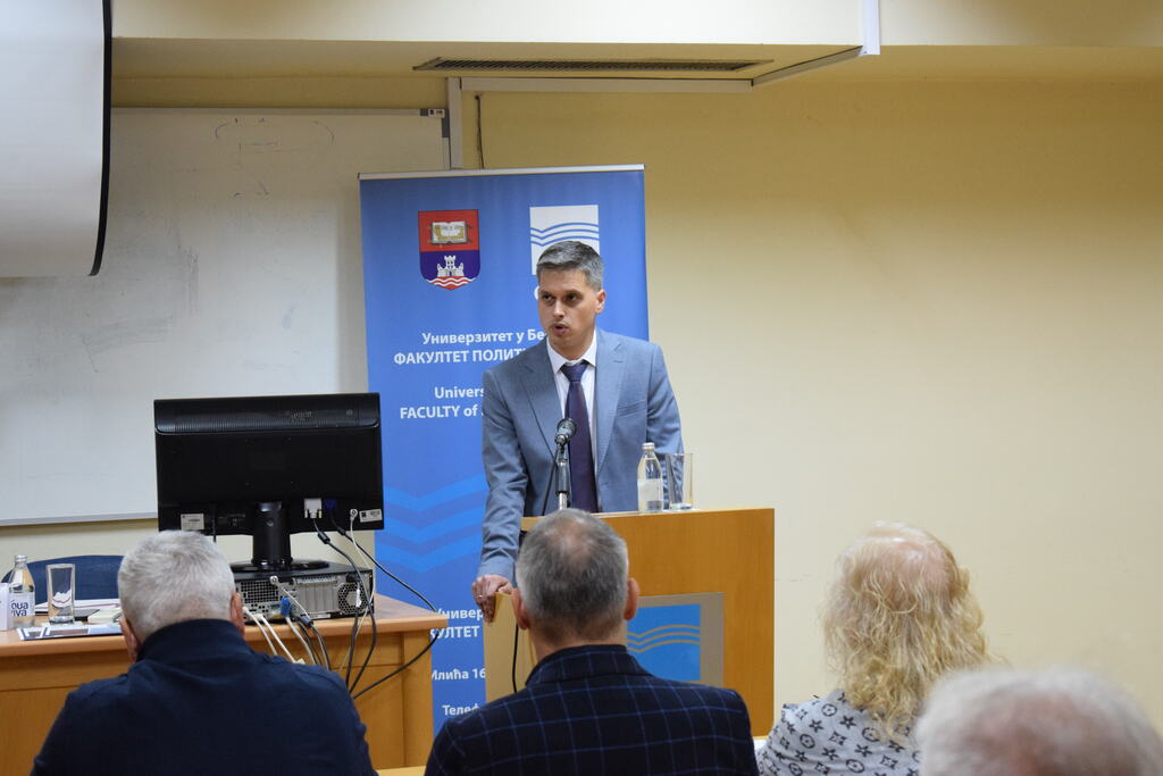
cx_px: 582
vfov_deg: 16.6
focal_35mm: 82
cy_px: 388
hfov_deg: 24.6
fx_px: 2665
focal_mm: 55
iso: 2500
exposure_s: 1/40
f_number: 5.6
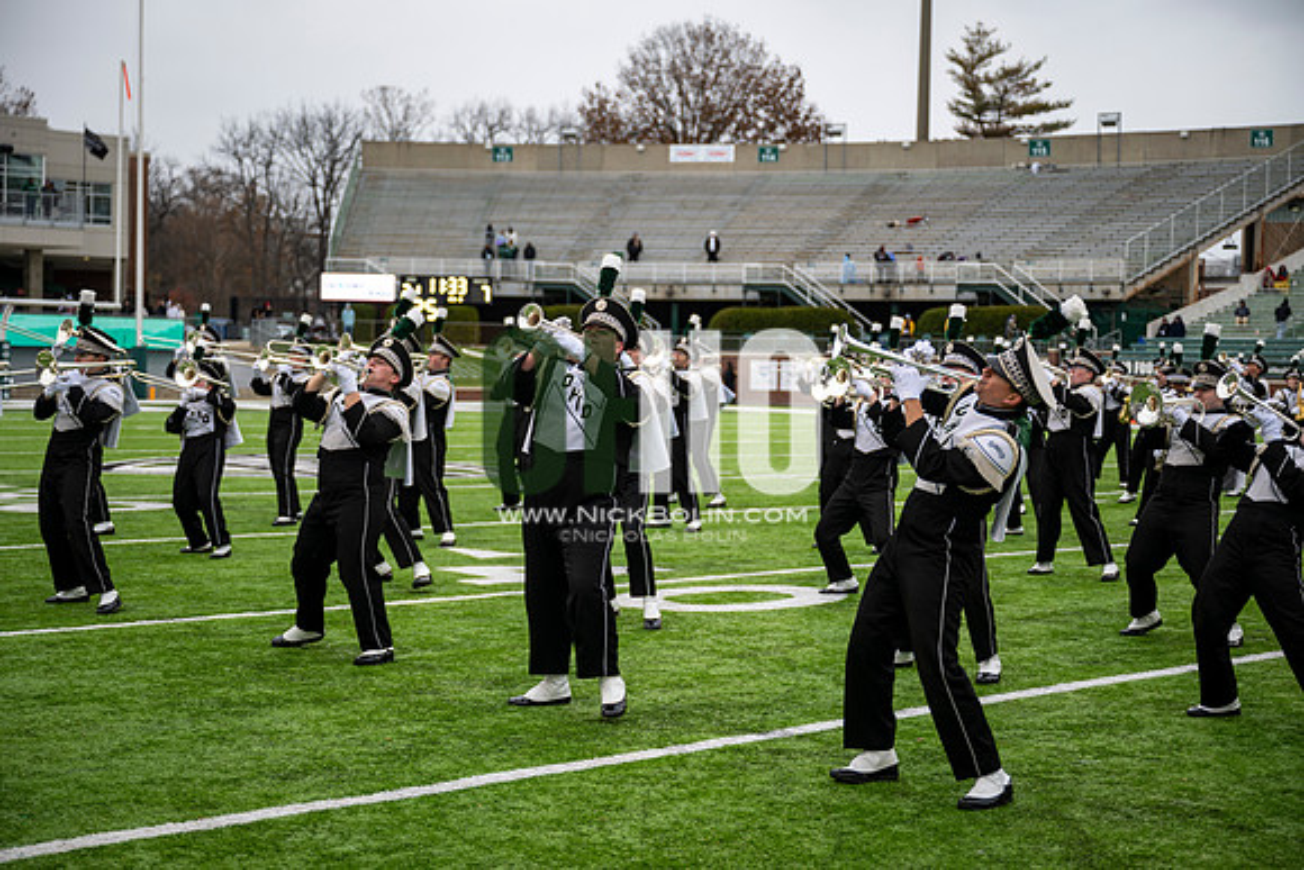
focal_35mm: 53
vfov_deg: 25.5
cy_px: 435
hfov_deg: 37.5
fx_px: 1920
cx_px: 652
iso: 100
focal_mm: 53
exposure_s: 1/500
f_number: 2.8
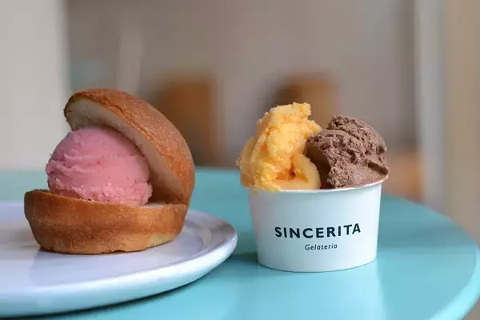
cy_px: 160
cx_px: 240
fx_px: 1000
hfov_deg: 27.0
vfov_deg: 18.2
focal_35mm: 75
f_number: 4.5
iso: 400
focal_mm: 50
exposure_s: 1/80
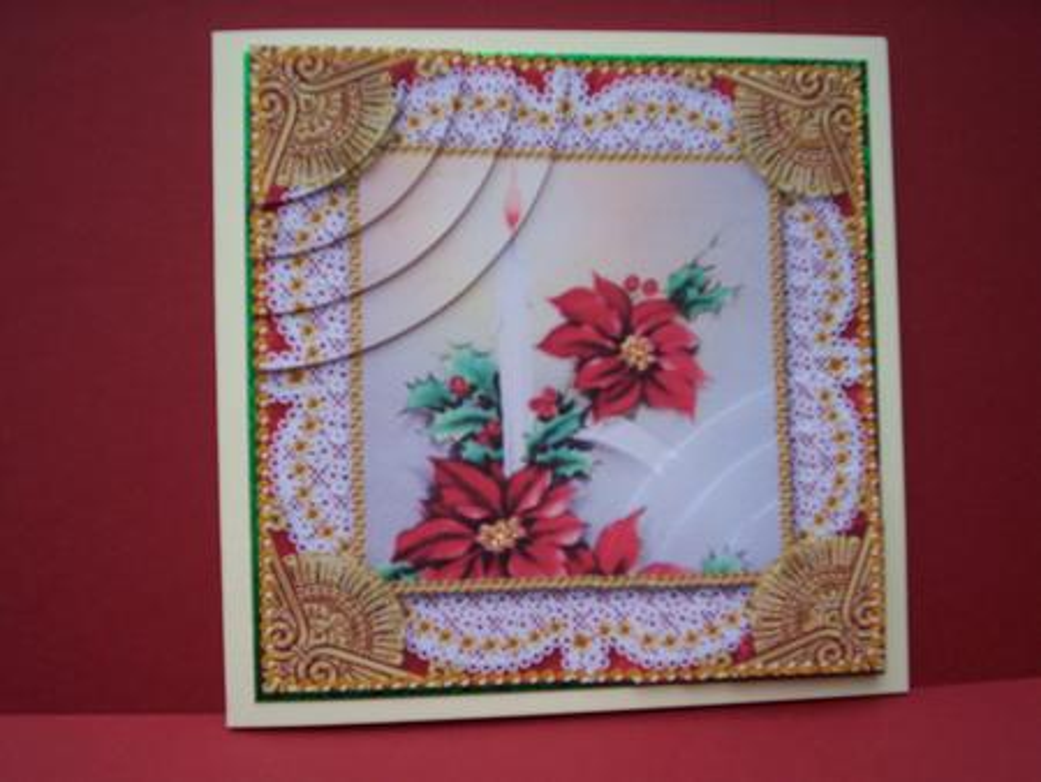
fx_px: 1083
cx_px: 520
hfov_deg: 51.3
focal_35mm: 36
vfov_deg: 39.7
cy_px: 391
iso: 100
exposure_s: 1/350
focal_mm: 5.9
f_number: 4.5
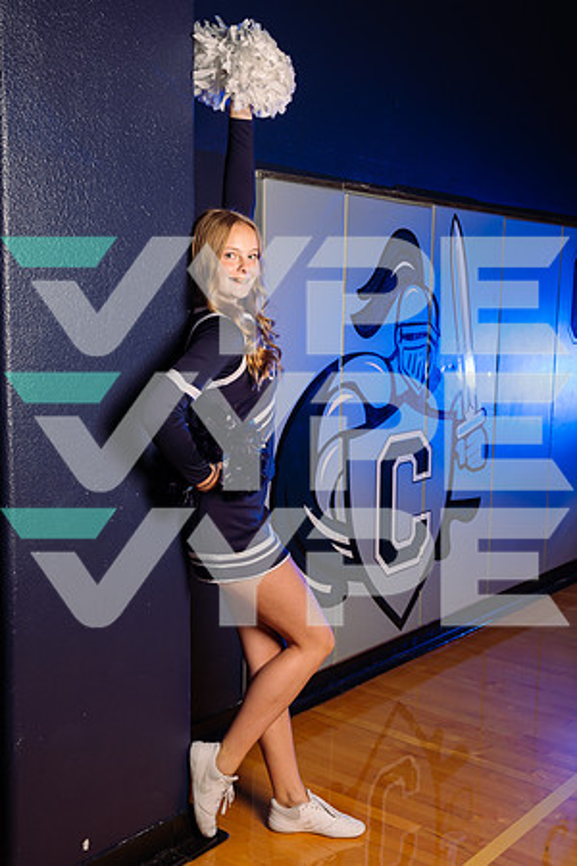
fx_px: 1034
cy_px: 433
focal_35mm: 43
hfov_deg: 31.2
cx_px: 288
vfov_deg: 45.4
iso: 100
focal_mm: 43
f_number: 5.6
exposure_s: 1/250
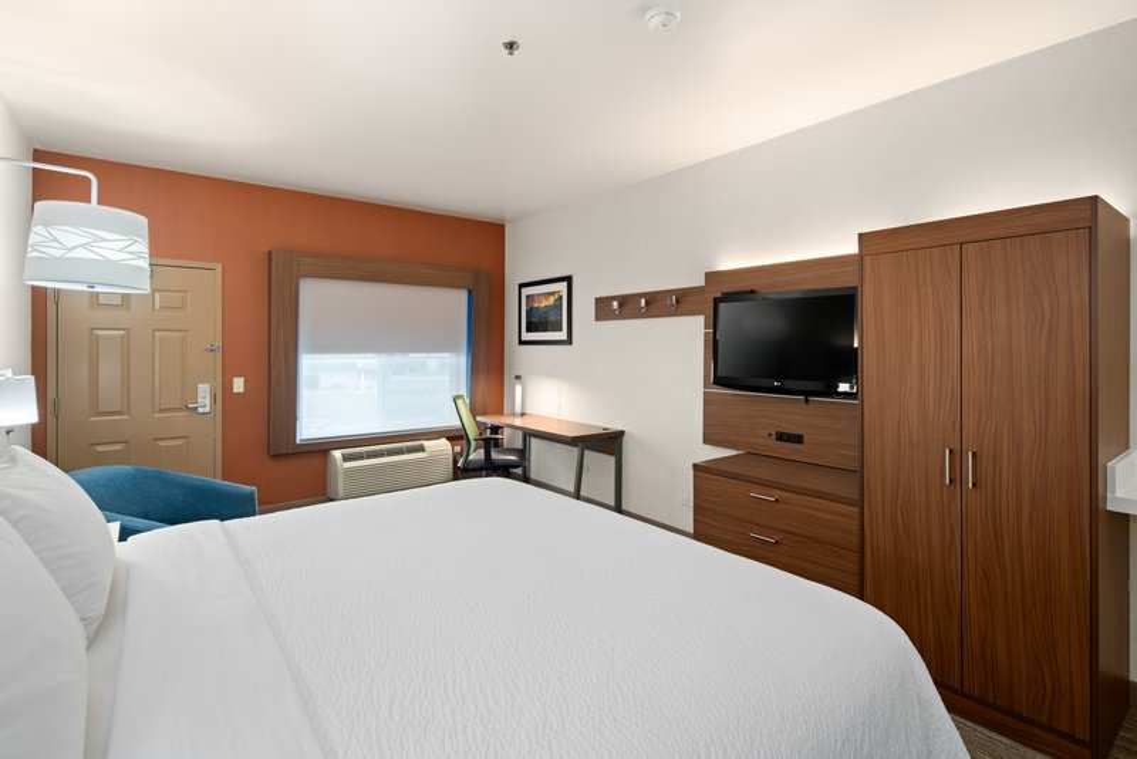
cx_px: 568
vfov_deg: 70.5
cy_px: 380
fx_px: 537
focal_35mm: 17
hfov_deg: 93.3
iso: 250
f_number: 8
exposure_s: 1/2
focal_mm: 17
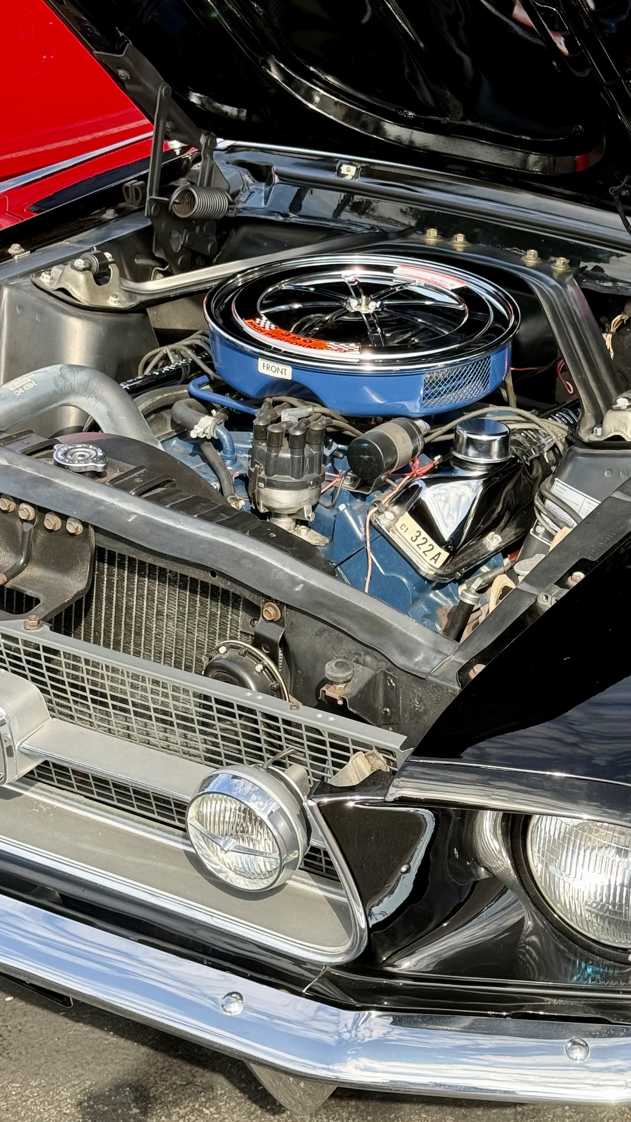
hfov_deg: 17.2
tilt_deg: -19.0
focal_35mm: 70
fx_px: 2082
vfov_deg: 30.1
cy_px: 450
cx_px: 408
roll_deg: -2.9
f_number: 1.78
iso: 100
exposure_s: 1/513
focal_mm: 6.76
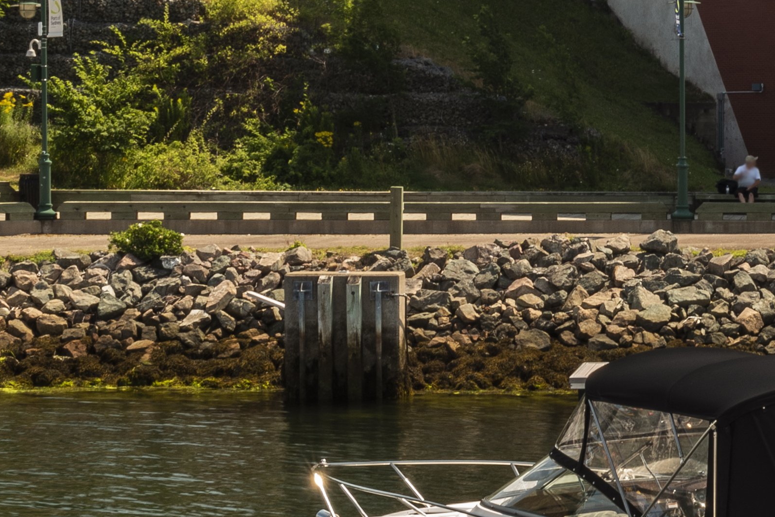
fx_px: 2606
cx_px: 884
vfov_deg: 11.1
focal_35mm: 121
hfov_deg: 16.3
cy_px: -130
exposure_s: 1/6
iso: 50
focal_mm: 32
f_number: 22
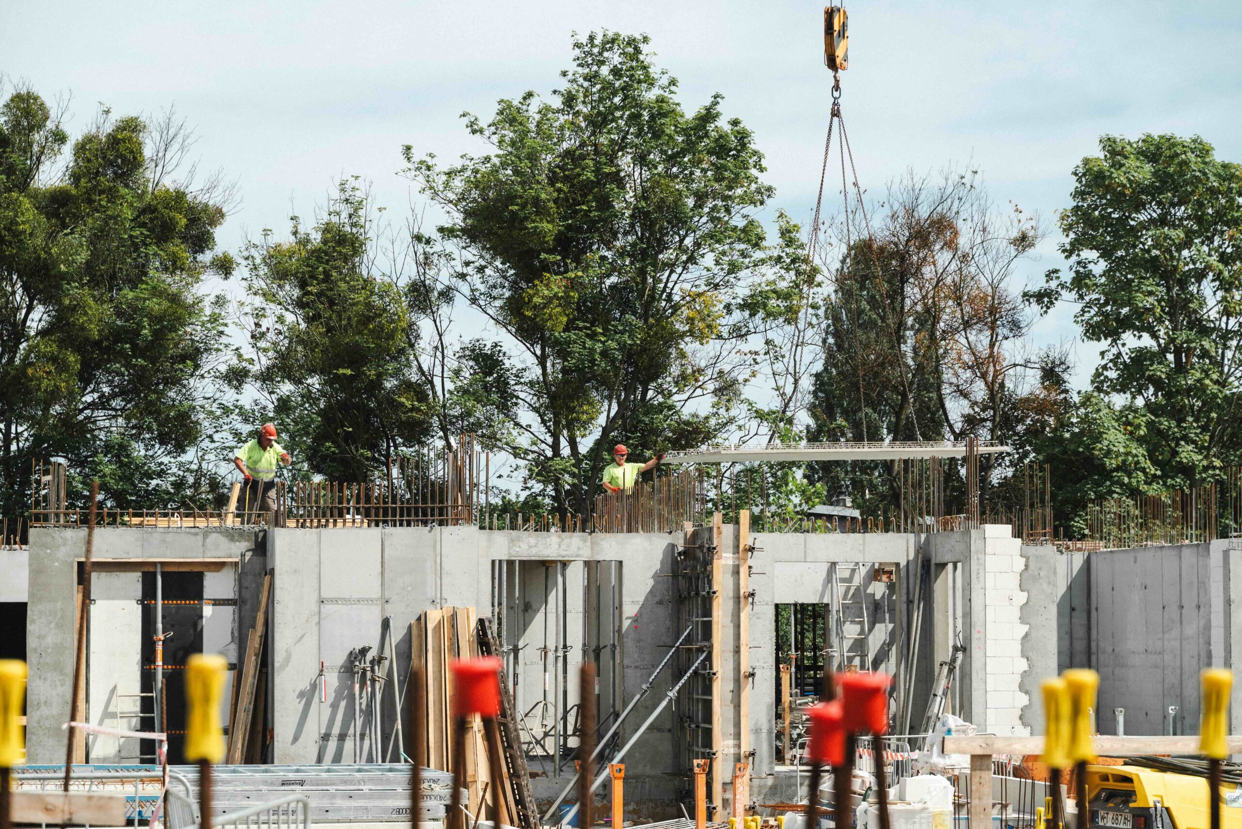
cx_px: 621
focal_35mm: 75
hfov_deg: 27.0
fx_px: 2588
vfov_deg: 18.2
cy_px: 414
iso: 200
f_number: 5
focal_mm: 75
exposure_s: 1/1000
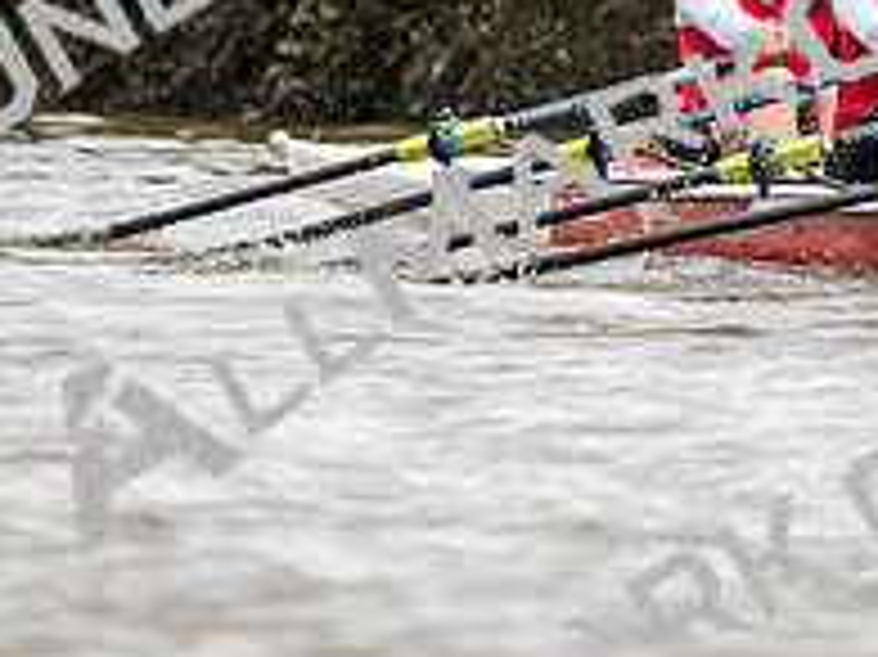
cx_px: 977
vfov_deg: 1.3
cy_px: -142
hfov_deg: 1.7
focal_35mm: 1145
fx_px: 29024
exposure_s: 1/1600
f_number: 4.5
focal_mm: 400
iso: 640
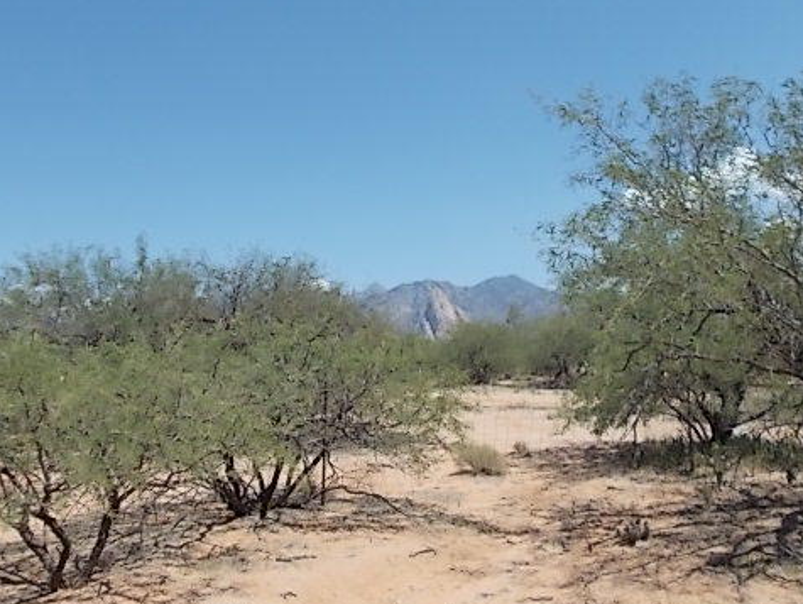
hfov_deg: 52.5
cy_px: 264
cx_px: 429
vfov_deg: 40.7
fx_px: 813
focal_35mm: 35
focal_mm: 4.6
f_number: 8
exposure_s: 1/125
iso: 80
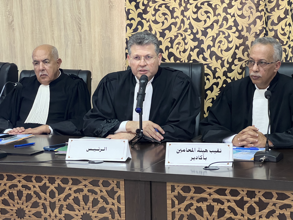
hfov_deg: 25.3
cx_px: 146
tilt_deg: -6.6
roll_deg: +1.6
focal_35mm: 77
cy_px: 110
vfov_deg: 19.1
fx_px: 652
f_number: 2.8
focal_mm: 9
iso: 640
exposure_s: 1/34
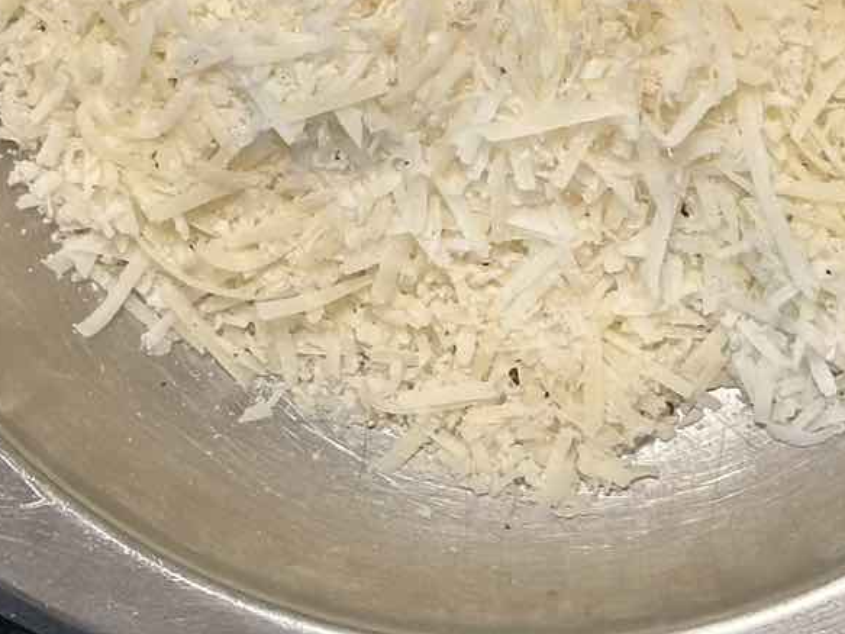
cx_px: 558
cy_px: -154
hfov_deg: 12.5
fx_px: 3856
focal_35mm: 158
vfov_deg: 9.3
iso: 125
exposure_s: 1/50
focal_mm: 6.86
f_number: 1.78
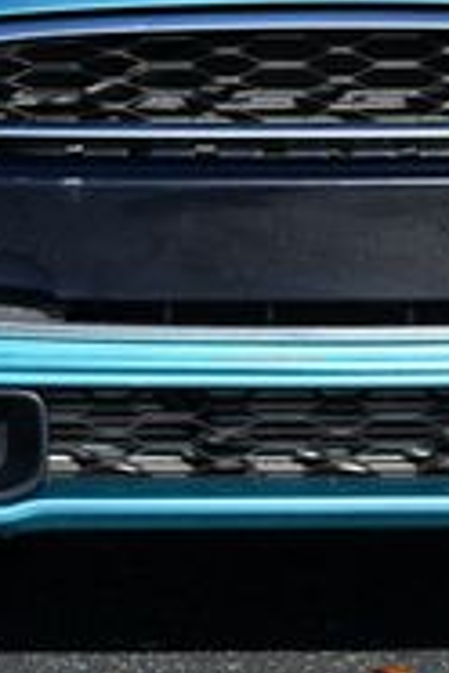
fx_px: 4901
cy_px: -7
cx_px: 268
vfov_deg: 7.8
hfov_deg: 5.2
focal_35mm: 262
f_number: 8
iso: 110
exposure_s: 1/250
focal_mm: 38
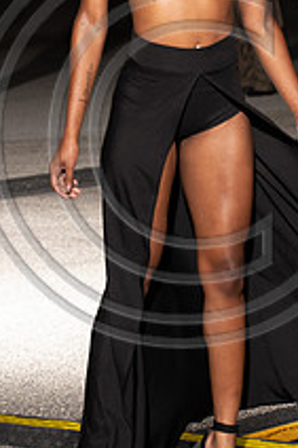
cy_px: 133
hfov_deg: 5.9
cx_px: 183
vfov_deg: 8.8
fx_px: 2898
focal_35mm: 233
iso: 1000
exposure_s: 1/200
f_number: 6.3
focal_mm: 110
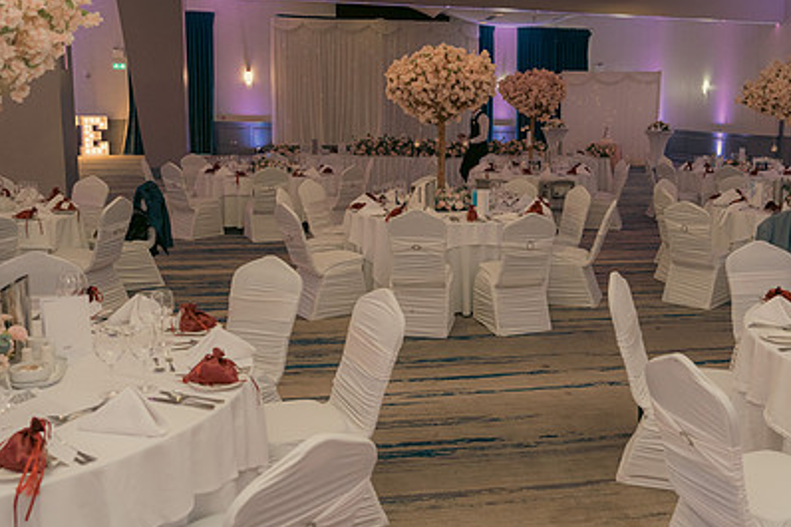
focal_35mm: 35
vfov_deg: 37.7
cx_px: 493
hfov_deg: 53.9
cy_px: 222
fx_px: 769
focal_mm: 24
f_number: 3.5
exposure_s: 1/160
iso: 2500
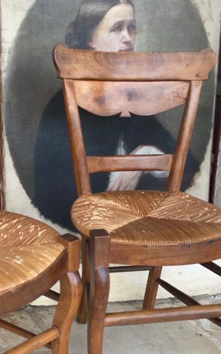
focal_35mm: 50
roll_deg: +0.6
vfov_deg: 40.3
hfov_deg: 25.3
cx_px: 35
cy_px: 194
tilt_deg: -16.3
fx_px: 482
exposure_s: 1/293
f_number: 1.6
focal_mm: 4.2
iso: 32
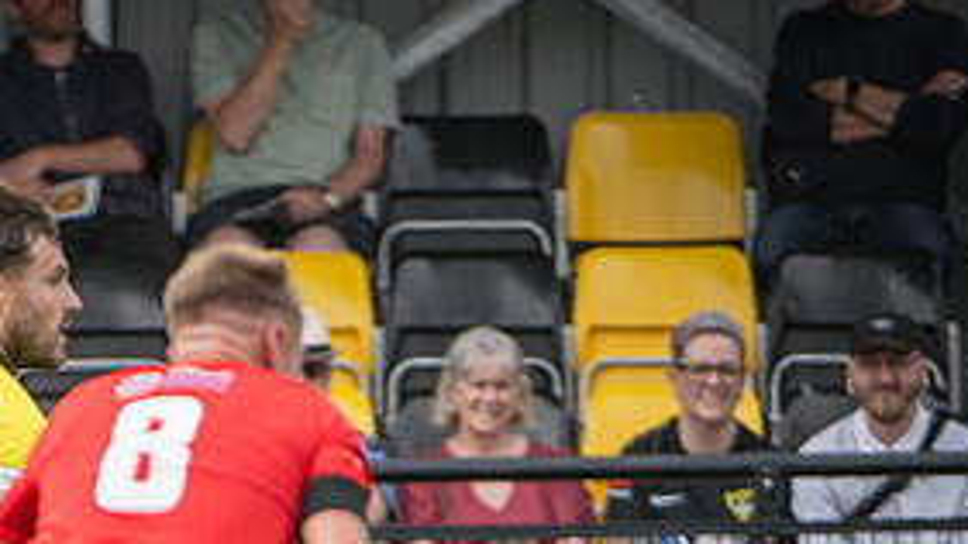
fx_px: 30233
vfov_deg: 1.0
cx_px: -318
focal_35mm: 1178
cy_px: 893
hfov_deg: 1.8
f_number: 4
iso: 400
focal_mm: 300
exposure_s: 1/1600
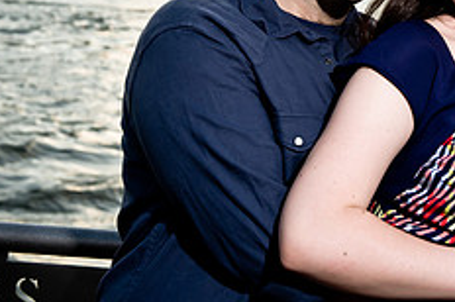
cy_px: -57
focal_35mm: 120
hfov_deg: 16.9
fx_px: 1515
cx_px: 369
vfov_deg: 11.2
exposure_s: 1/400
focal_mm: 48
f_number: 5.6
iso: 400
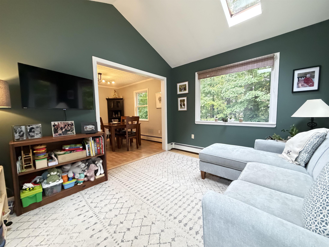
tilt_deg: -4.4
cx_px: 164
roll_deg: +1.3
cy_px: 124
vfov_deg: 85.7
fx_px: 133
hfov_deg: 102.1
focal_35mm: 14
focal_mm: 2.22
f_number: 2.2
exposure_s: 1/60
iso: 1000
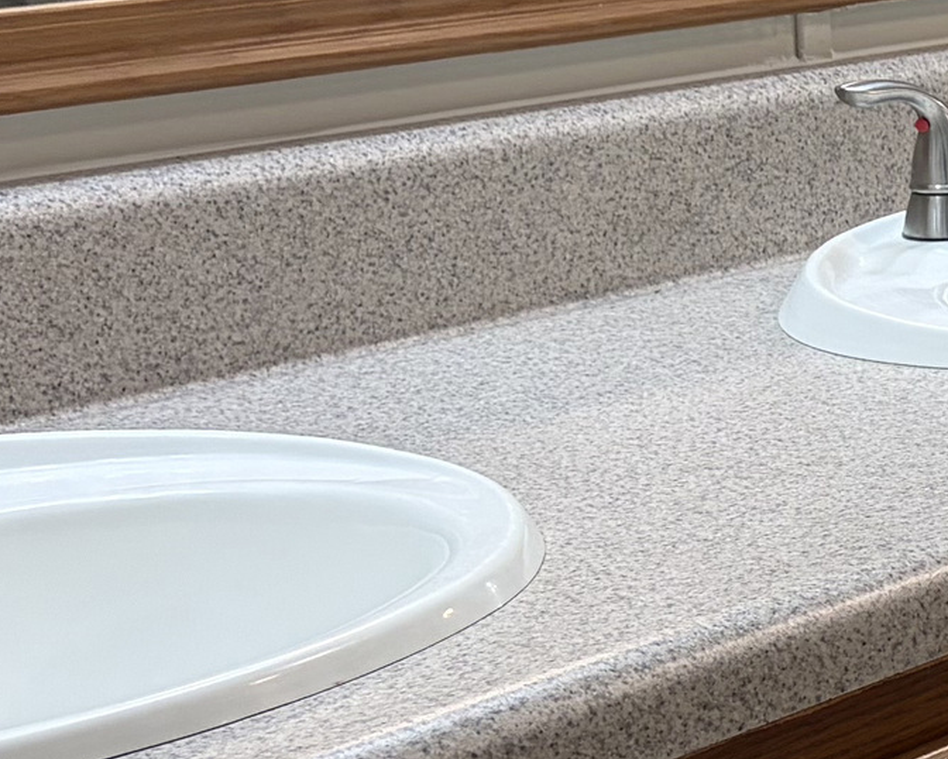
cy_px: 279
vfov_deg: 13.3
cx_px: 1920
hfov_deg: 13.9
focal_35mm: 116
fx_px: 3256
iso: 80
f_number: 1.6
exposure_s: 1/60
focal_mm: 5.96
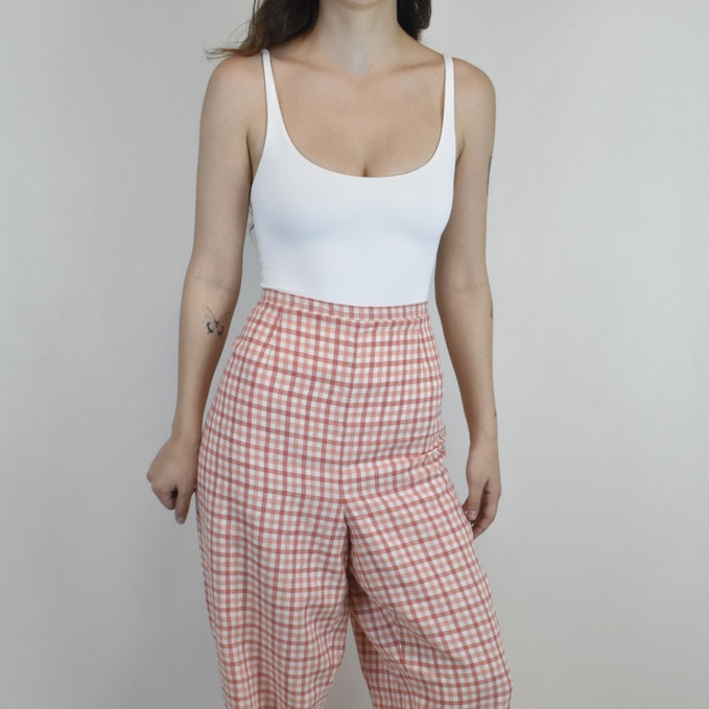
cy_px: 562
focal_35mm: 53
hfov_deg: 32.2
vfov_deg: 31.4
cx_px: 345
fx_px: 1228
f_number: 18
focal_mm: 26
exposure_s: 1/50
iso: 1600
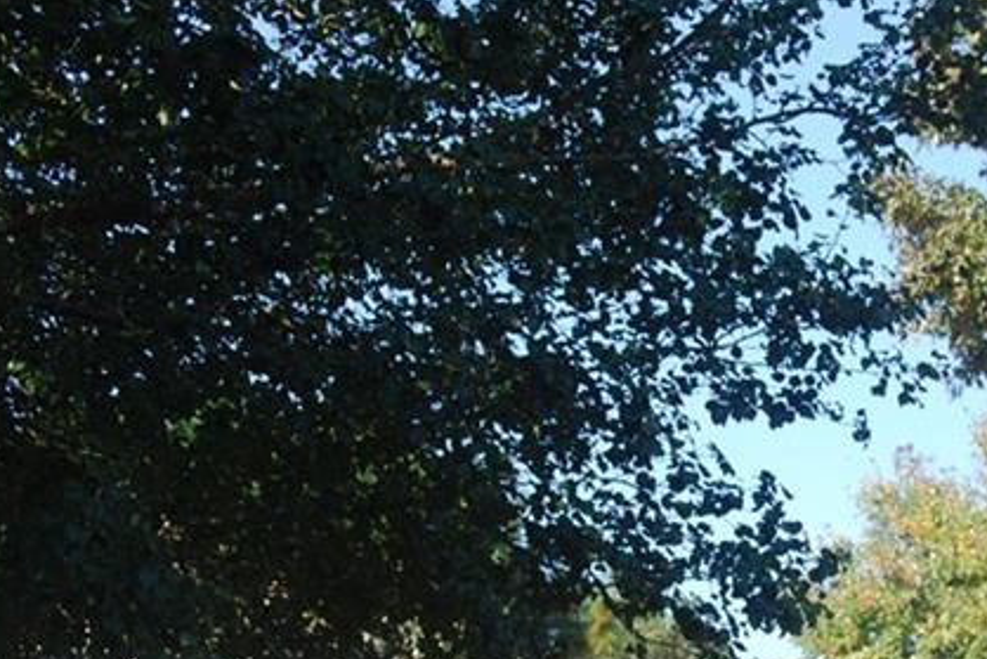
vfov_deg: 13.3
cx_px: 800
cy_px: 498
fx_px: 2825
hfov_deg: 19.6
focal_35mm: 103
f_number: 5.6
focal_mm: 28
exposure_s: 1/125
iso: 100
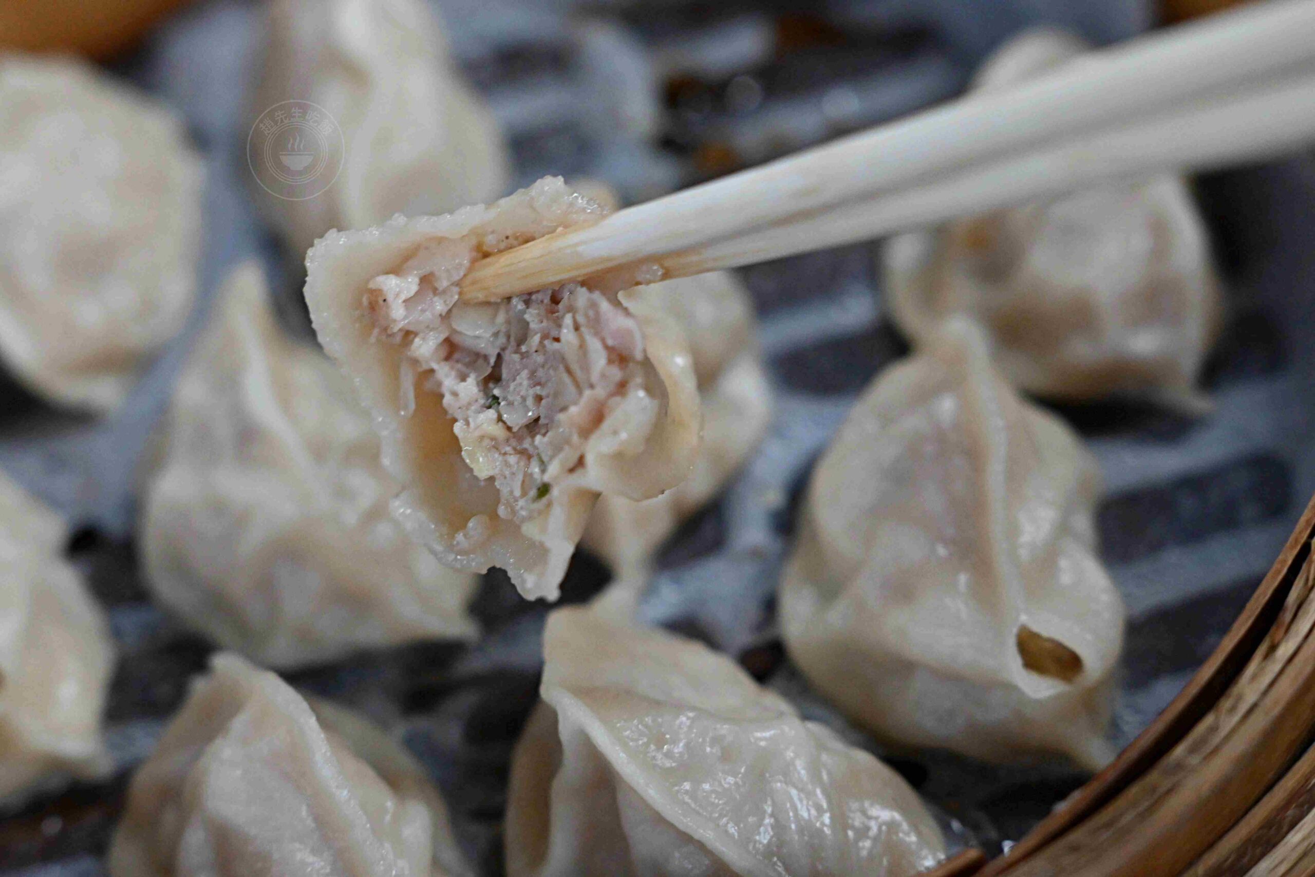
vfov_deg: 18.2
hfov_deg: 27.0
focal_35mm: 75
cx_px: 658
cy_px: 438
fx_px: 2740
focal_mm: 50
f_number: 3.2
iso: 2500
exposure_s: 1/200
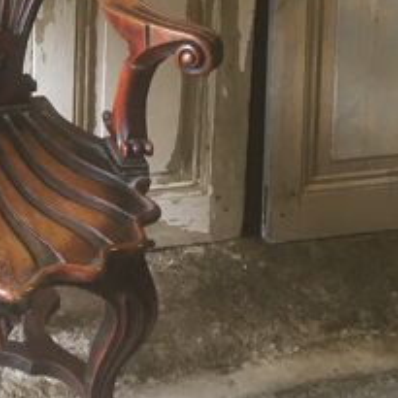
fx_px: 1301
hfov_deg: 16.6
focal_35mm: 100
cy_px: -115
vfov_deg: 16.5
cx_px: -87
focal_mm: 4.15
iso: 100
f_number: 2.2
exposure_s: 1/33
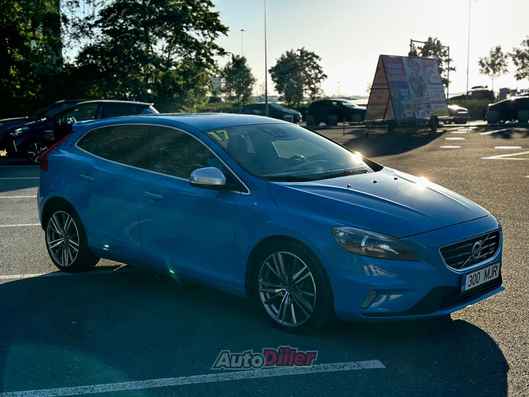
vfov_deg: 30.3
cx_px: 264
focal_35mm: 48
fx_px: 734
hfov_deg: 39.7
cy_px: 198
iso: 100
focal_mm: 6.86
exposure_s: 1/2358
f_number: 1.78
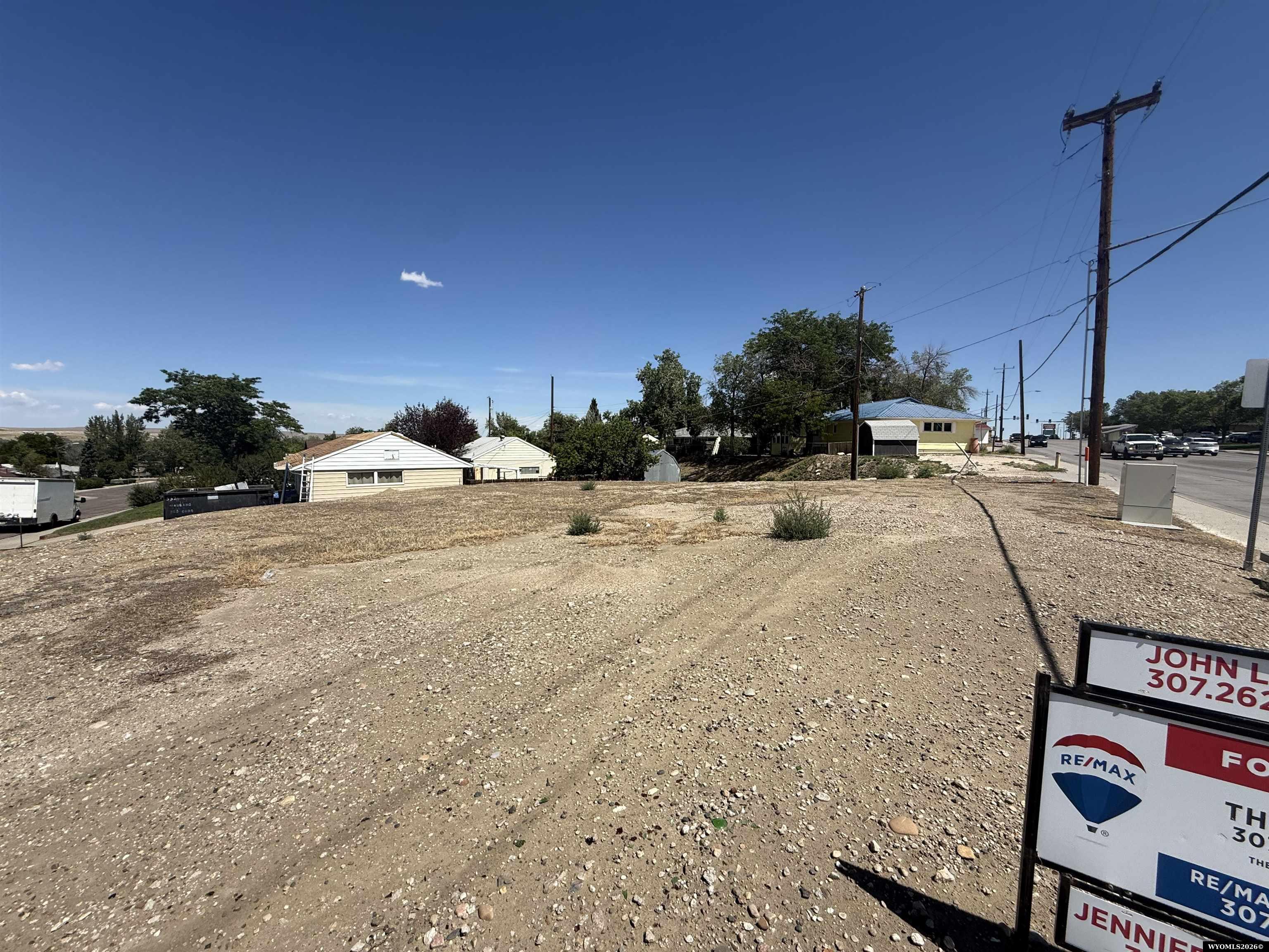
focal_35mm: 14
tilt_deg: -0.8
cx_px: 634
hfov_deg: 102.1
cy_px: 476
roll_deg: +0.4
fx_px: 513
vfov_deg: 85.7
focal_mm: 2.22
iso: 50
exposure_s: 1/3289
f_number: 2.2
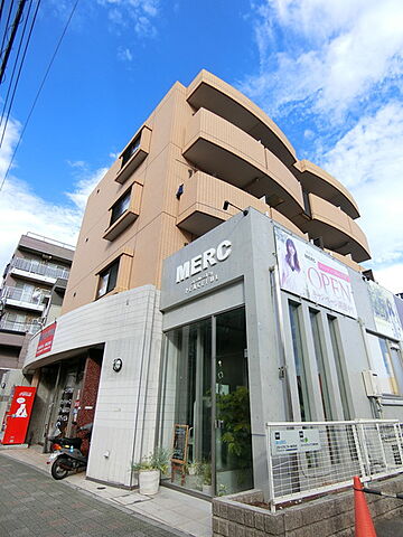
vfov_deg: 84.7
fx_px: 295
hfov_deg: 68.7
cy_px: 268
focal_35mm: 19
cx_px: 202
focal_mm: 4.06
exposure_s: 1/640
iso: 80
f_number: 2.7
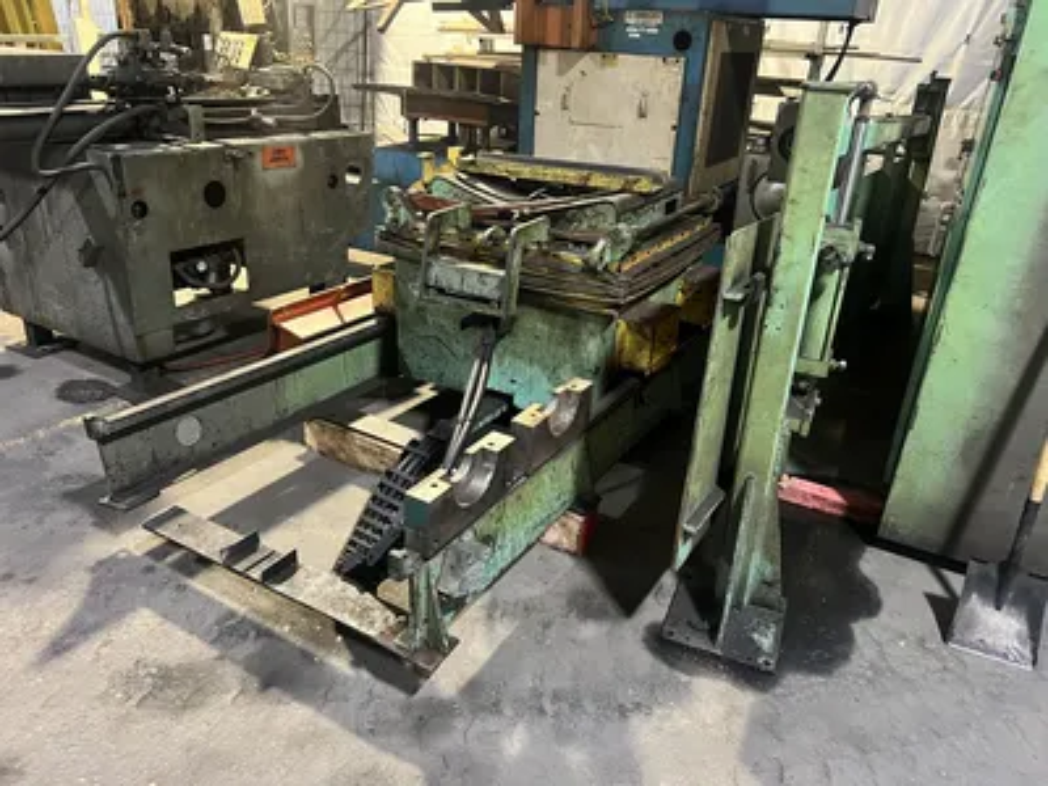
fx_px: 787
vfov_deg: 53.1
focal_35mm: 26
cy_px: 393
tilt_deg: -24.4
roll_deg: -3.4
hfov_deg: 67.3
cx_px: 524
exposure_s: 1/40
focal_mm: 5.7
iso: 640
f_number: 1.5
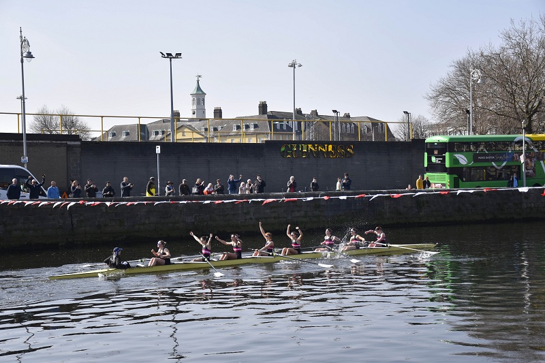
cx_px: 272
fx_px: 908
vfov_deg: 22.6
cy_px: 182
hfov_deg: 33.4
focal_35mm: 60
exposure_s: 1/1250
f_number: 4.5
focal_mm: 40
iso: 200
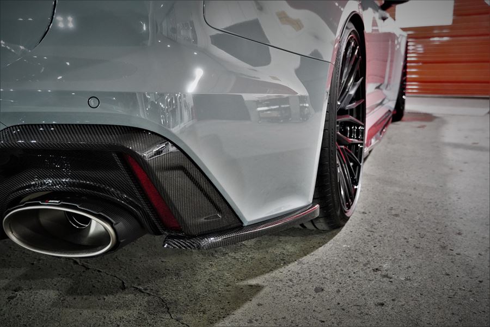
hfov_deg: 57.2
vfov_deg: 40.0
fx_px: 449
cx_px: 245
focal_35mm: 33
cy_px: 164
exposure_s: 1/40
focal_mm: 22
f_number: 4
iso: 3200
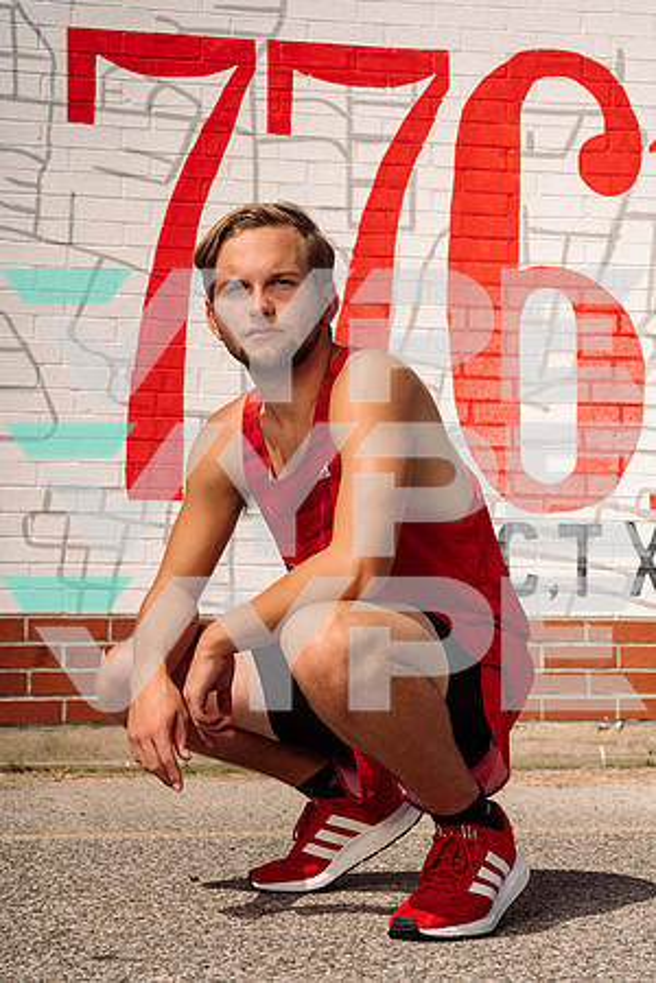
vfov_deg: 31.9
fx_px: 1722
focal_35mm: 63
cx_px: 328
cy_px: 492
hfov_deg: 21.6
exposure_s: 1/250
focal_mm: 63
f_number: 9
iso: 50
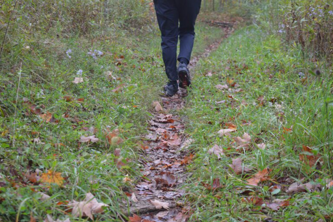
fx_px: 763
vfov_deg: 16.5
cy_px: 111
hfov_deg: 24.6
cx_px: 166
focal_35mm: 82
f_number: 5.6
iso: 180
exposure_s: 1/125
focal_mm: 55
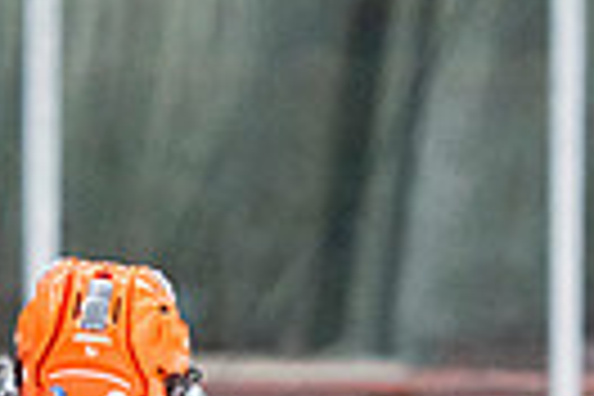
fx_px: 13100
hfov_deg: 2.6
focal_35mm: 794
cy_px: 903
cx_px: 49
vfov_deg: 1.7
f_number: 3.2
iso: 2500
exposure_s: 1/800
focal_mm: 135
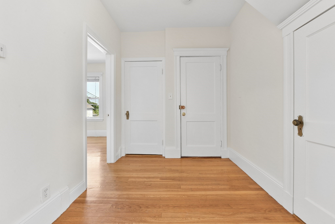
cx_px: 168
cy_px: 112
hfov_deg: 104.3
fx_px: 130
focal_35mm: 14
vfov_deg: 81.2
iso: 640
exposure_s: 1/20
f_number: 9
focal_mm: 14
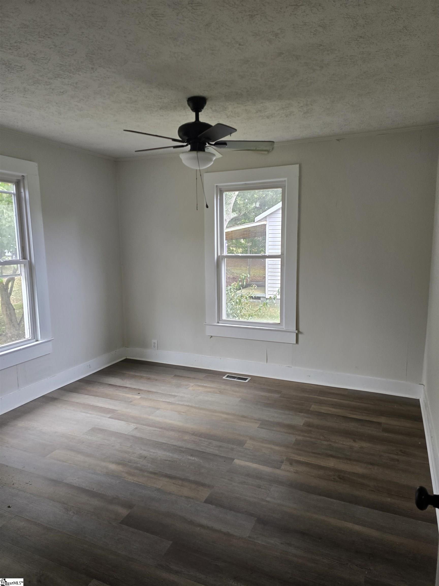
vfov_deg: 73.9
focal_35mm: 23
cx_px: 220
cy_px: 293
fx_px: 389
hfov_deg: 58.9
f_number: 1.7
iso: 160
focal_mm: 6.3
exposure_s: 1/180
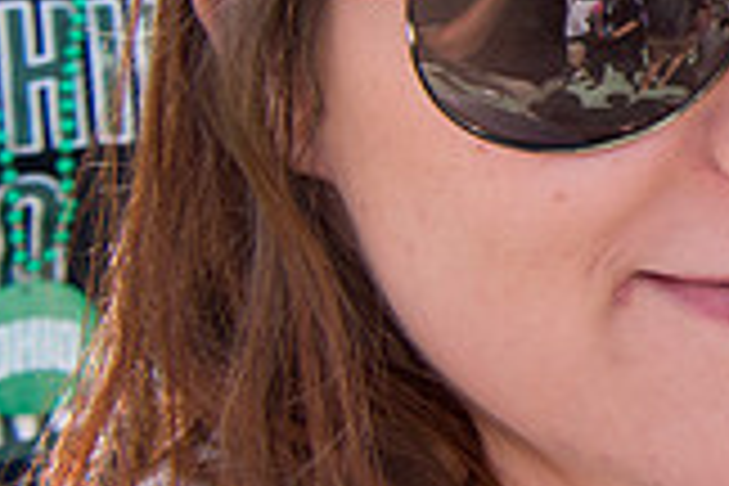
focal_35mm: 86
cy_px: 25
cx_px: 1233
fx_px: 1741
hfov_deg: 19.2
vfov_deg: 15.7
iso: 200
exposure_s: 1/500
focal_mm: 24
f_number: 7.1
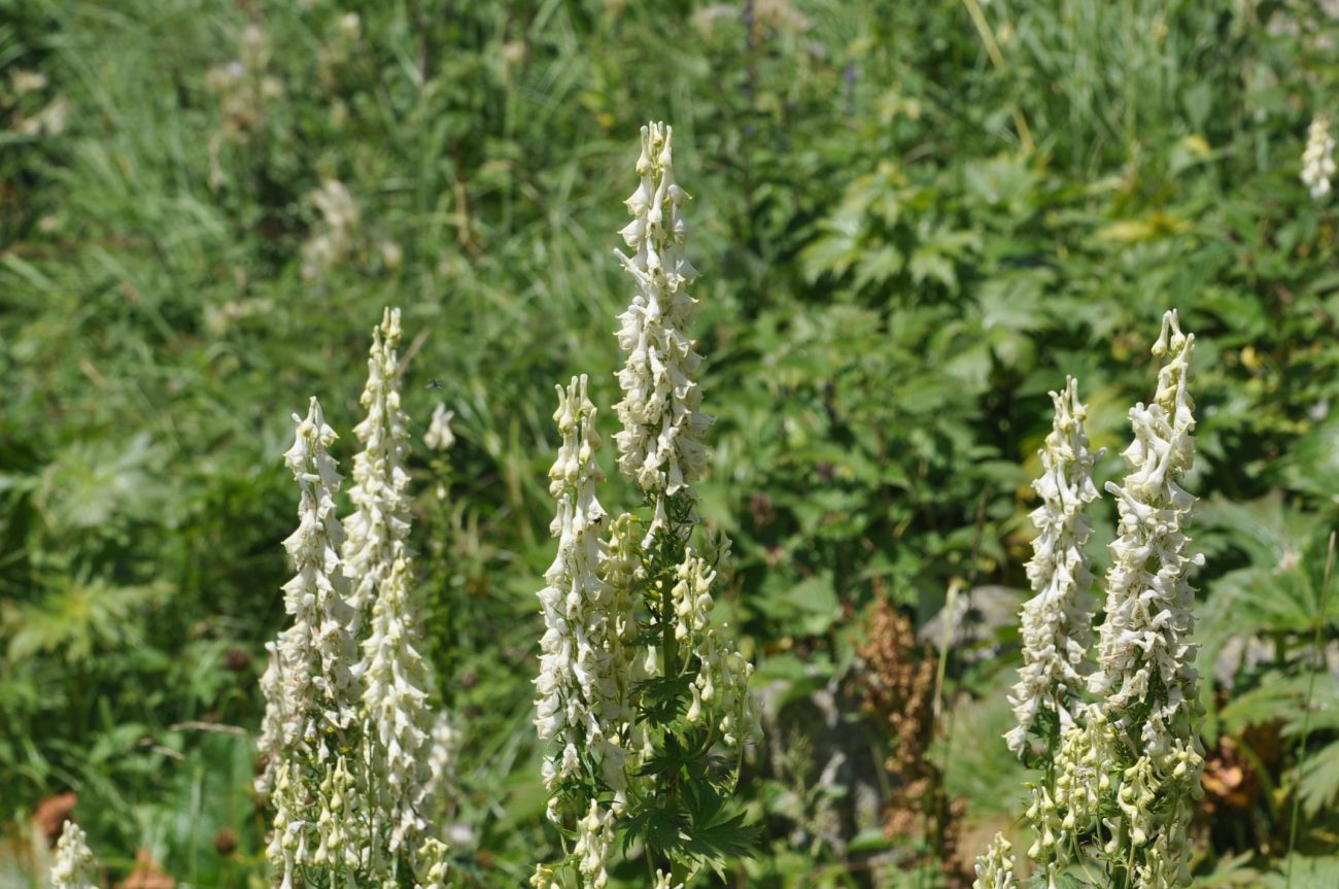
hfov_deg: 18.2
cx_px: 670
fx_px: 4179
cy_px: 444
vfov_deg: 12.1
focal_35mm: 112
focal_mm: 75
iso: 200
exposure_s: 1/500
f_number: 8
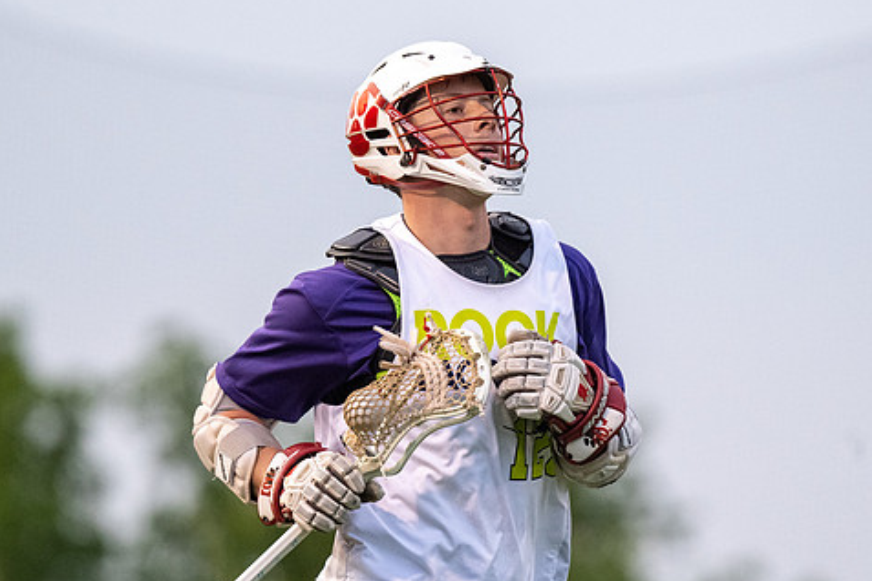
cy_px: 322
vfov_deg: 1.9
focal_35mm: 719
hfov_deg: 2.9
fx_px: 17414
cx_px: 462
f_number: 5.6
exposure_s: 1/1000
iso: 5000
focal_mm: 500
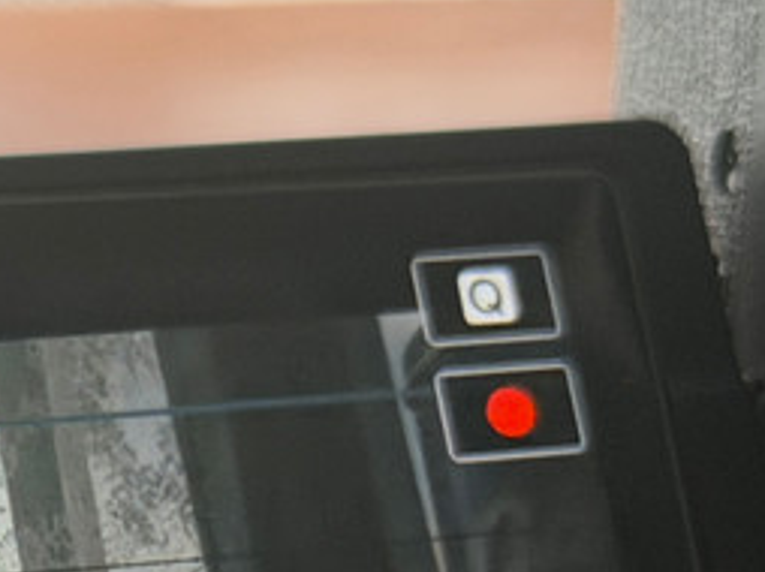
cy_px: 750
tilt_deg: -19.4
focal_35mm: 159
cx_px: -78
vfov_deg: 9.2
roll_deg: +0.0
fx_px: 3511
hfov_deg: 12.2
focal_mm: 6.76
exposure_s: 1/103
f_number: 1.78
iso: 160
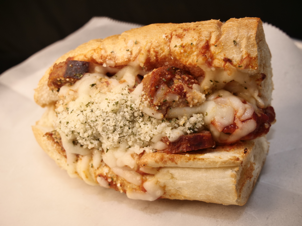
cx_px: 151
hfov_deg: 51.4
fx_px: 314
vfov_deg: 39.7
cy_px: 113
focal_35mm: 36
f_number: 5
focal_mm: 18
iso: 400
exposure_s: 1/250
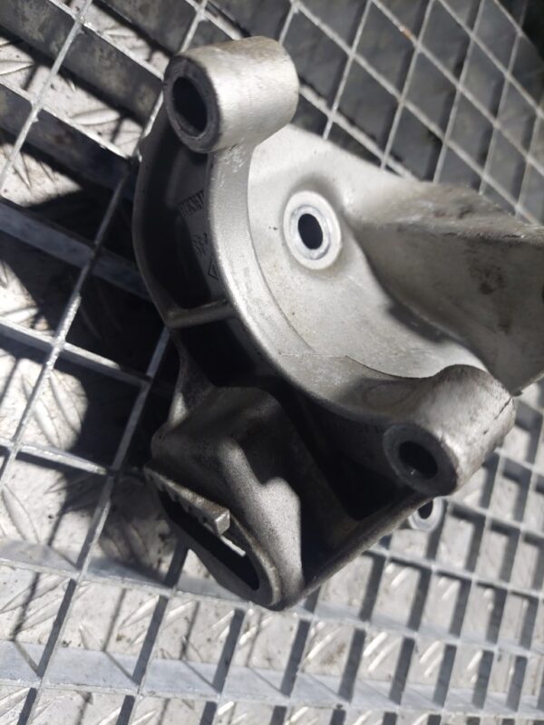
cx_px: 272
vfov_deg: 69.4
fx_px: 524
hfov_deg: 54.9
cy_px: 362
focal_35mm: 25
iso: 200
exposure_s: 1/50
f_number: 1.8
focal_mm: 5.23
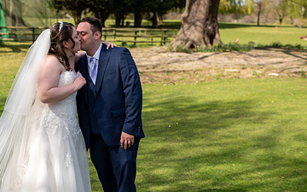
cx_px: 79
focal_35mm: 60
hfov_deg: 33.4
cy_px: 108
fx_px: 502
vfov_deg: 21.6
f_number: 2.8
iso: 100
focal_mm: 35
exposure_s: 1/800
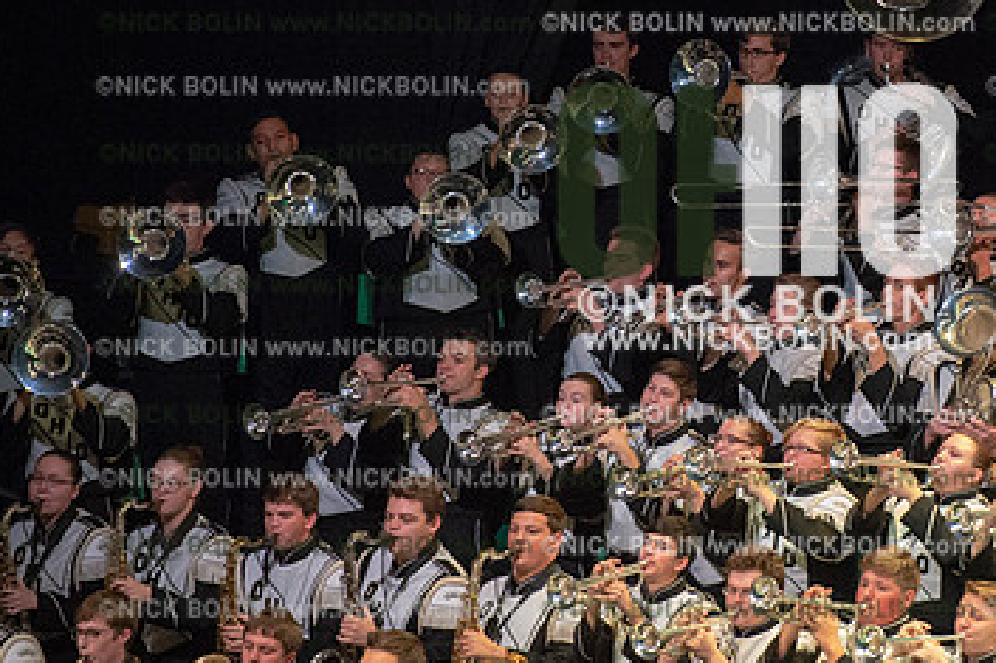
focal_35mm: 329
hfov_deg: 6.3
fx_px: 9098
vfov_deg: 4.2
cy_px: 217
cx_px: 756
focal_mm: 200
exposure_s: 1/640
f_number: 2.8
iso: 8000
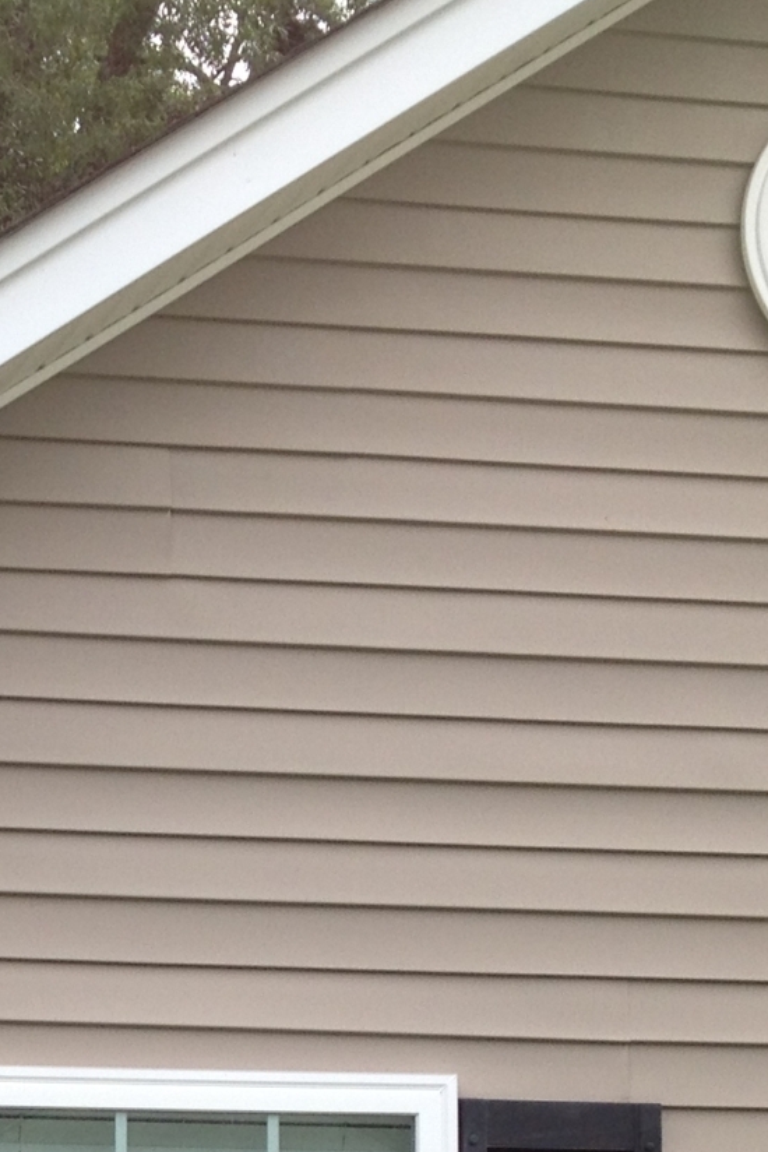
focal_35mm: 113
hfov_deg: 11.7
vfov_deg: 17.4
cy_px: 1335
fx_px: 3616
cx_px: -321
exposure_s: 1/531
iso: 50
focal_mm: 4.28
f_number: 2.4
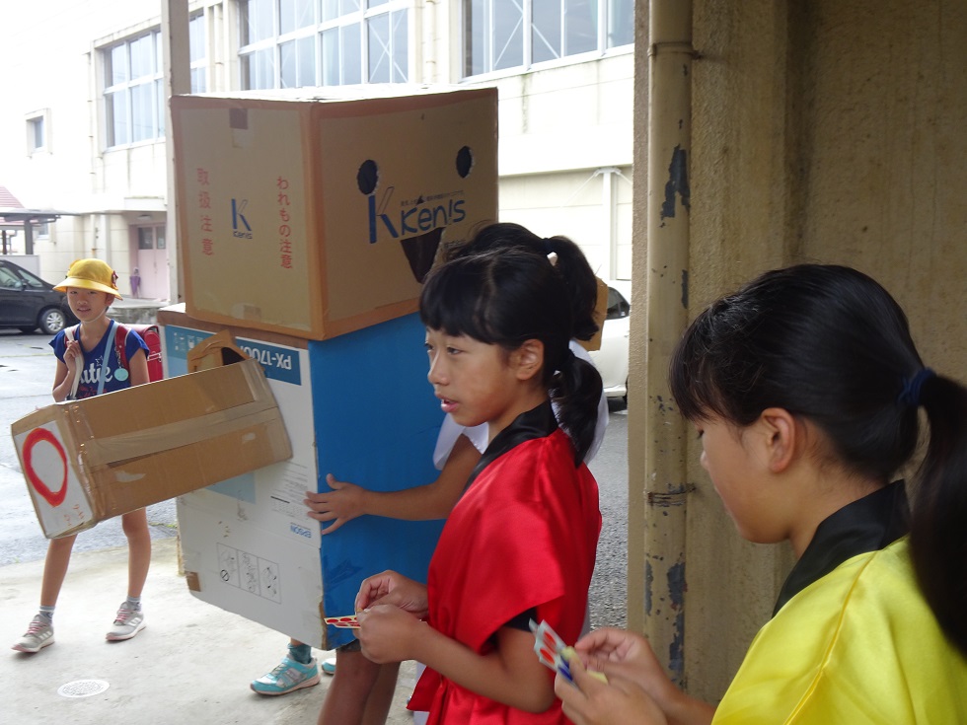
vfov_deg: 36.0
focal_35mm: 40
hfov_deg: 46.8
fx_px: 1117
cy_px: 362
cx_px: 484
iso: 80
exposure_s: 1/60
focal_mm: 6.8
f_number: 4
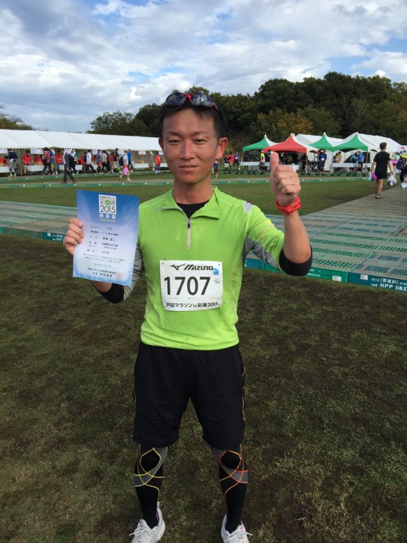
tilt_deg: -14.0
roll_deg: +0.6
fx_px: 455
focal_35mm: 29
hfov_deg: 48.2
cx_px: 204
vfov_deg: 61.7
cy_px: 272
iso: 32
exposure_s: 1/1319
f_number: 2.2
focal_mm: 4.15
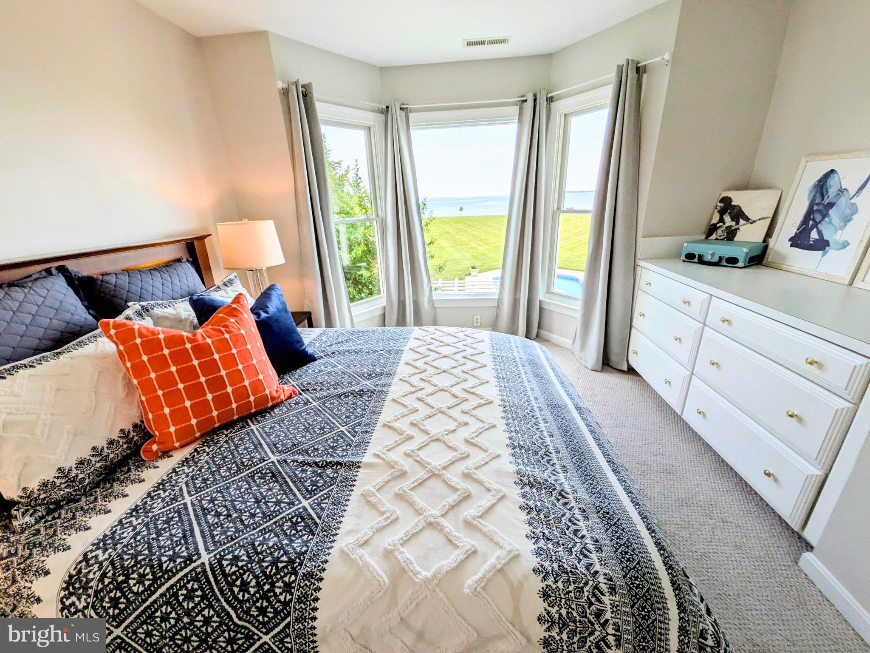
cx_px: 435
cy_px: 326
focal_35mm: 14
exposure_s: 1/452
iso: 34
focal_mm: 1.85
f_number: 2.2
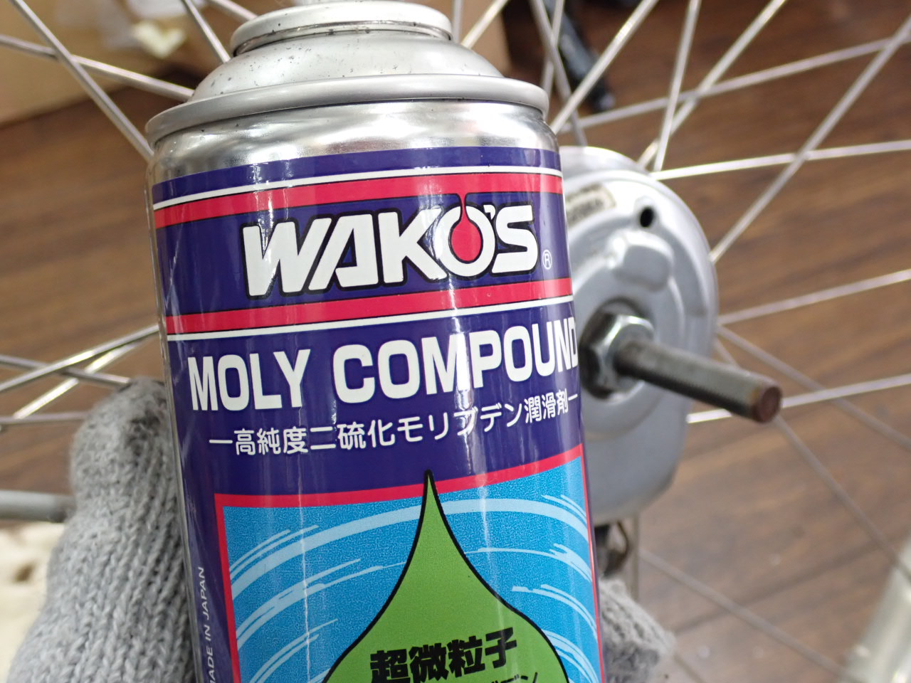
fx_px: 1079
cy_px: 342
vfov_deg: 35.1
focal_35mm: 41
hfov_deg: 45.8
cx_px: 456
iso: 400
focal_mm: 7.31
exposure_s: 1/100
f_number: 4
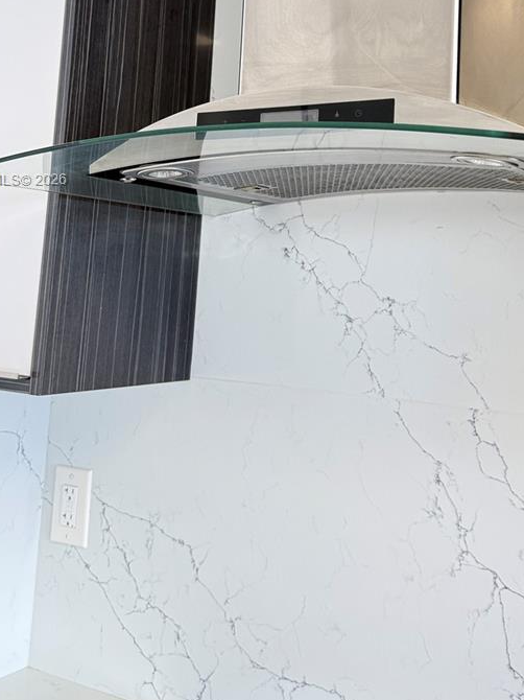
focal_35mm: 43
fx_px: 868
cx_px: 343
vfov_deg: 42.6
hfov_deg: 33.3
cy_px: 181
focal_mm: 6.76
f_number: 1.78
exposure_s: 1/60
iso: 200
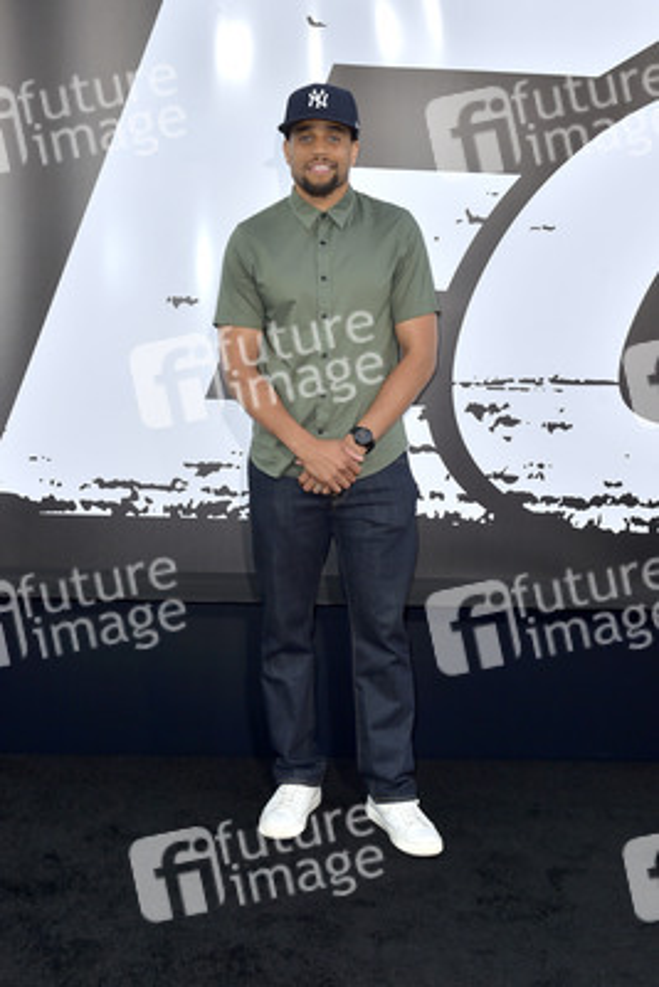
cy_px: 494
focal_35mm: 36
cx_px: 330
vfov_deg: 53.1
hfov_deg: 36.9
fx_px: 988
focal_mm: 36
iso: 250
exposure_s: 1/250
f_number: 6.3
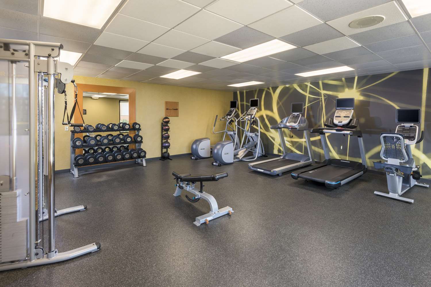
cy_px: 144
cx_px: 216
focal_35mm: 17
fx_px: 204
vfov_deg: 70.4
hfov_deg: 93.3
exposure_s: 1/4
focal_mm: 17
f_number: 10
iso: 160
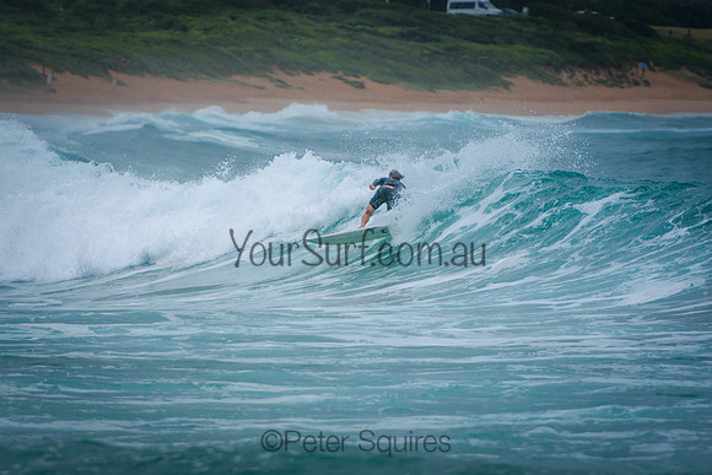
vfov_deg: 2.3
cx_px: 356
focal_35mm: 600
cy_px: 238
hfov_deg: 3.4
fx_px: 11869
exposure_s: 1/2000
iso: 450
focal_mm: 400
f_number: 5.6
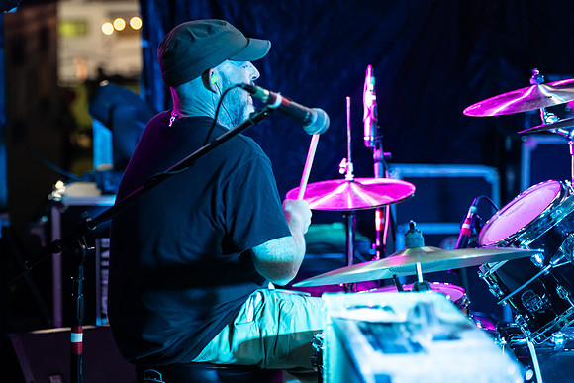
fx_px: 1841
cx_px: 206
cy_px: 246
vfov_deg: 11.9
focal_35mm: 115
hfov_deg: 17.7
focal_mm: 90
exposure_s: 1/250
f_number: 2.8
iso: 4000
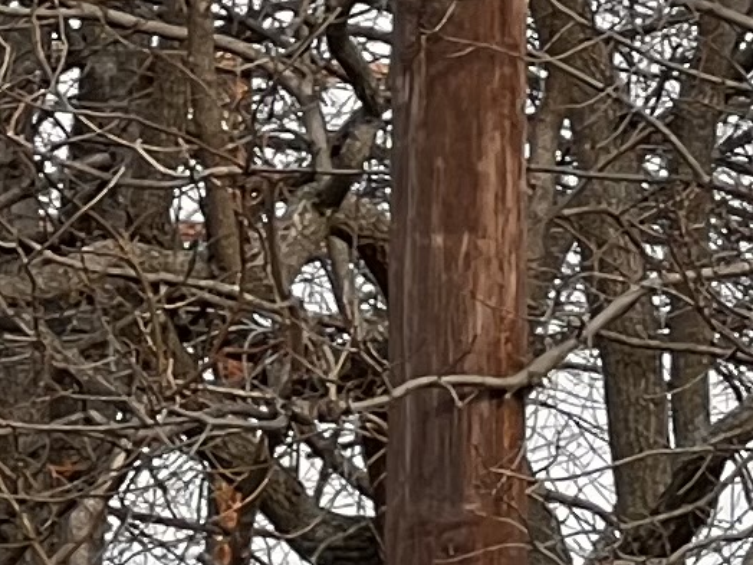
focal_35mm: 593
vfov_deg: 2.5
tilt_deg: +3.6
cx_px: 183
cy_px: 1180
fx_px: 12899
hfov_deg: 3.3
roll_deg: +0.3
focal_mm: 9
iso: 32
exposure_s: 1/220
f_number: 2.8
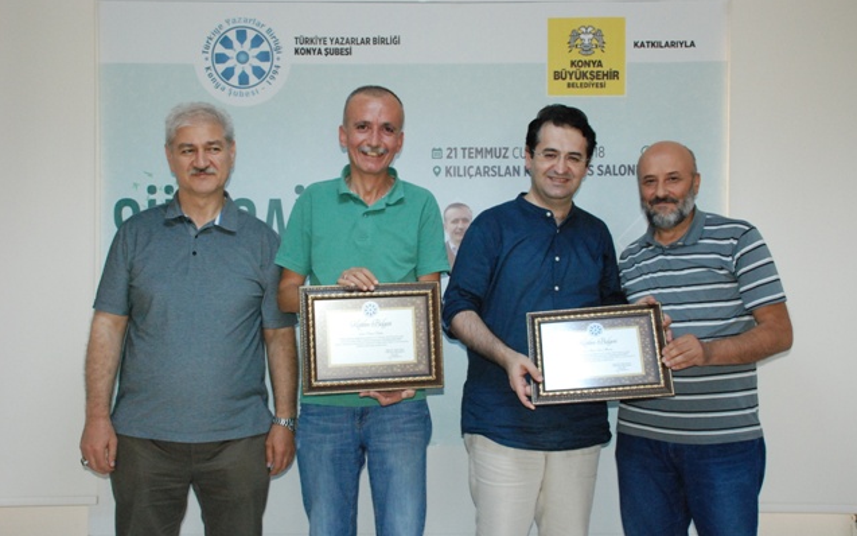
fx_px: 934
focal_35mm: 40
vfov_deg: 32.0
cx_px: 429
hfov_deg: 49.3
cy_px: 276
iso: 1600
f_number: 5.6
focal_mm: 26
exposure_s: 1/60
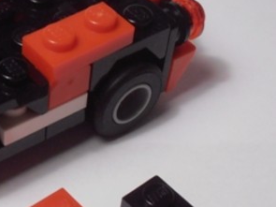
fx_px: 901
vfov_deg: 13.0
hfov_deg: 17.2
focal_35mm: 113
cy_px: 163
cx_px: 35
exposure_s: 1/50
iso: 80
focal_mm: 6.61
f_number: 3.9
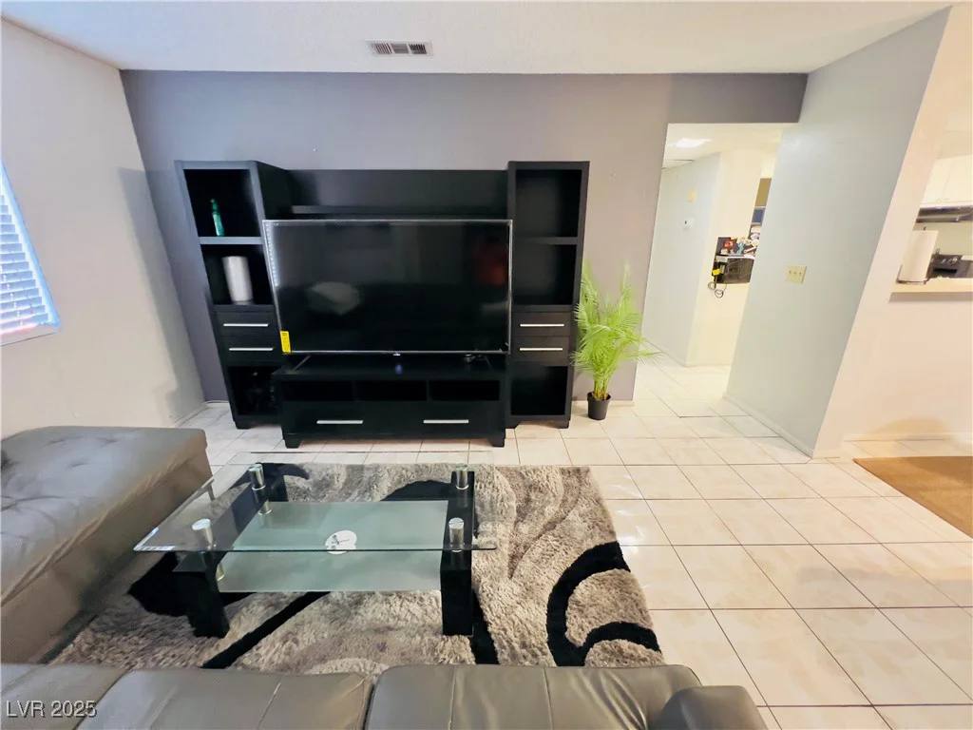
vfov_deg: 89.9
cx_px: 486
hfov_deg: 106.2
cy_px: 365
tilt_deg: -19.7
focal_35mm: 13
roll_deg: -0.1
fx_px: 365
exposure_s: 1/40
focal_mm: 1.57
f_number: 1.8
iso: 1000
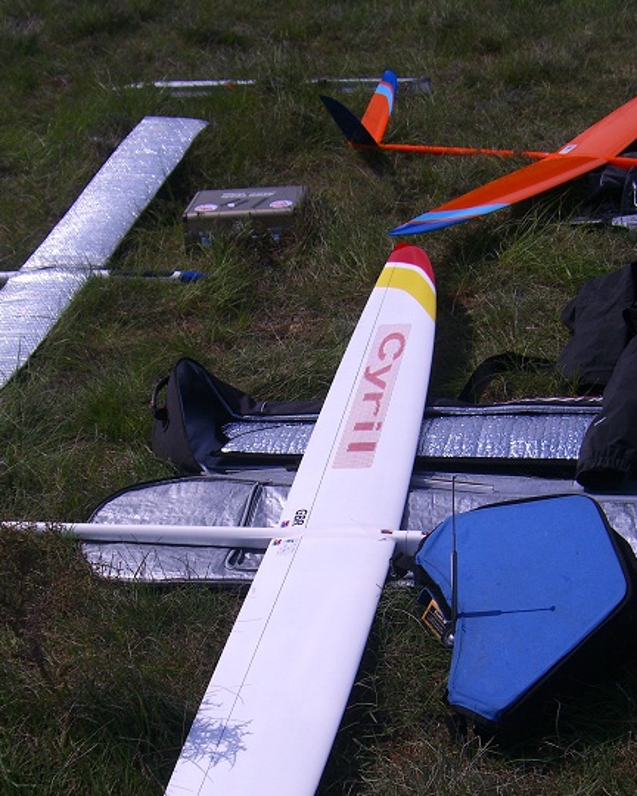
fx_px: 1296
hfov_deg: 27.5
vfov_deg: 33.5
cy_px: 587
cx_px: 239
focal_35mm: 55
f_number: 8
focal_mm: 7.9
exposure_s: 1/500
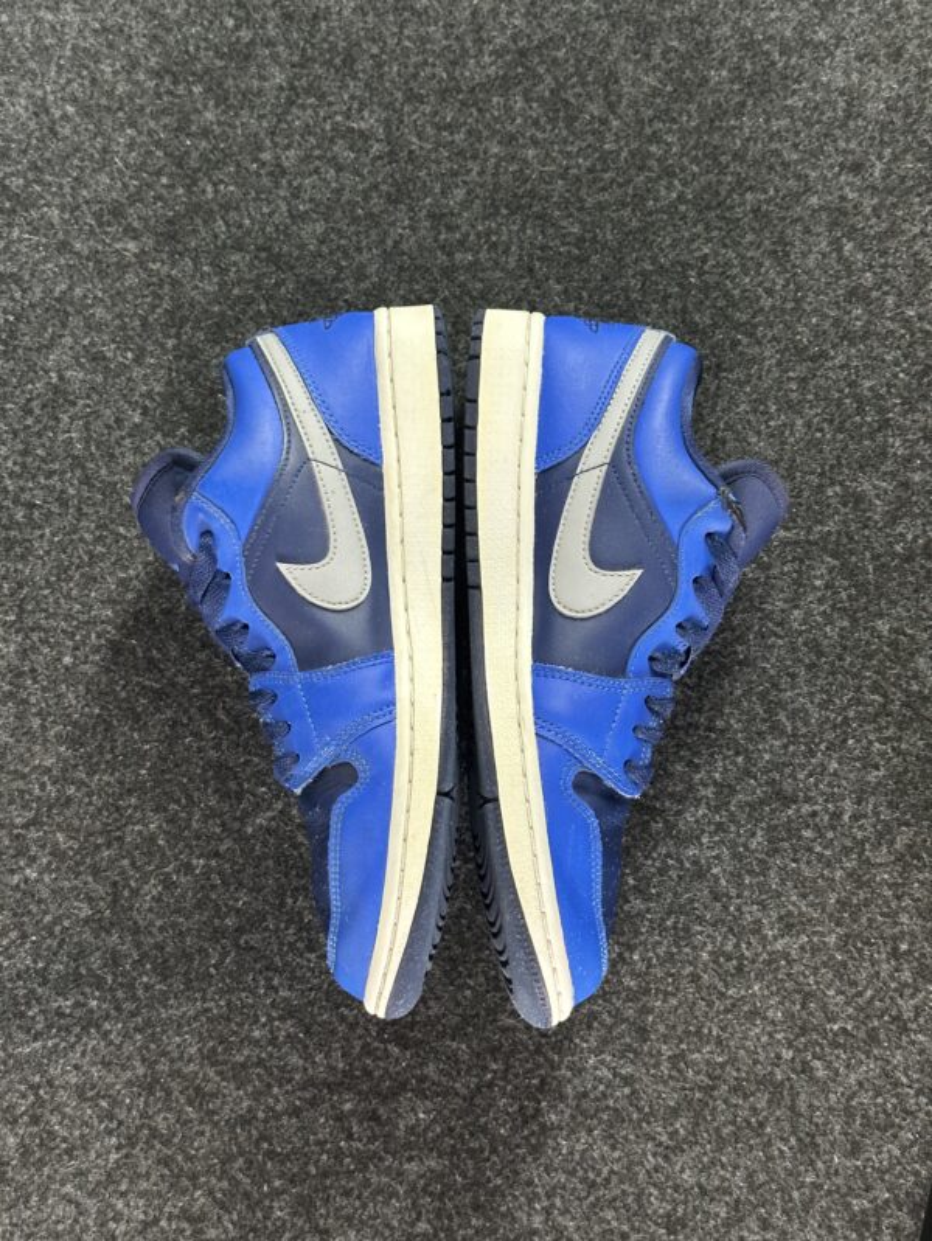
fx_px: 1722
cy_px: 620
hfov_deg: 30.3
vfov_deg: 39.6
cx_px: 466
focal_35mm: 48
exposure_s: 1/34
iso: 320
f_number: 1.78
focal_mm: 6.86
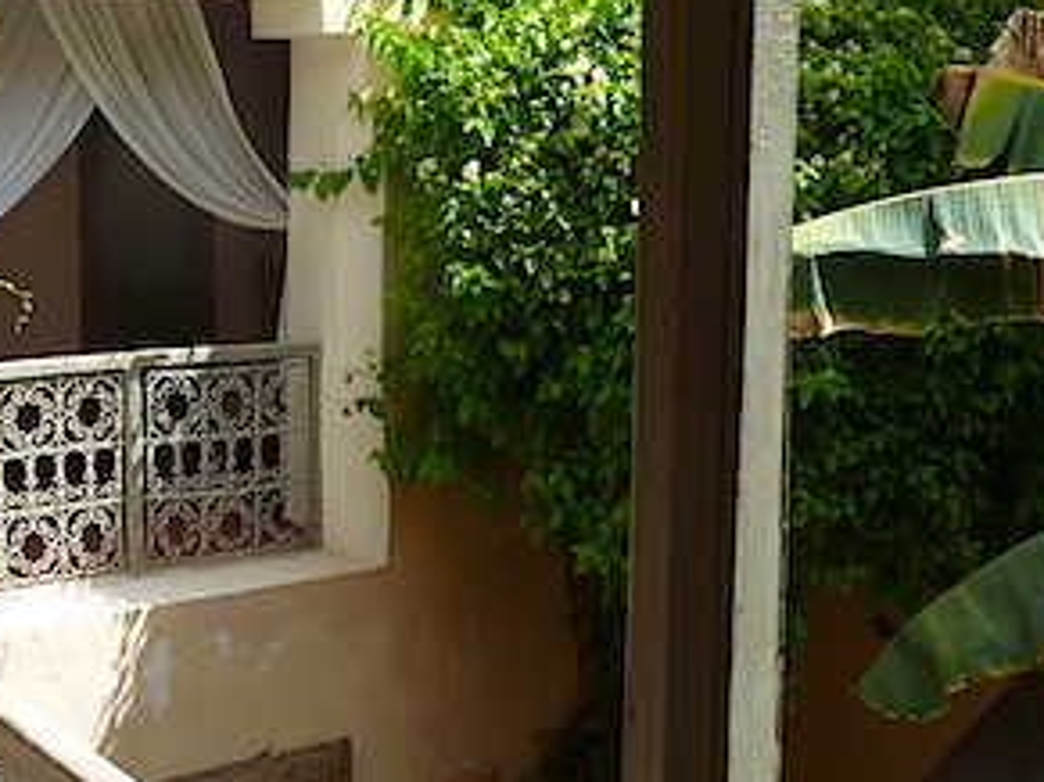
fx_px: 1658
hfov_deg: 33.7
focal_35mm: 55
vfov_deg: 26.3
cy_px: 240
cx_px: 176
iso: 80
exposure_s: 1/320
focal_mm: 4.1
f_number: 4
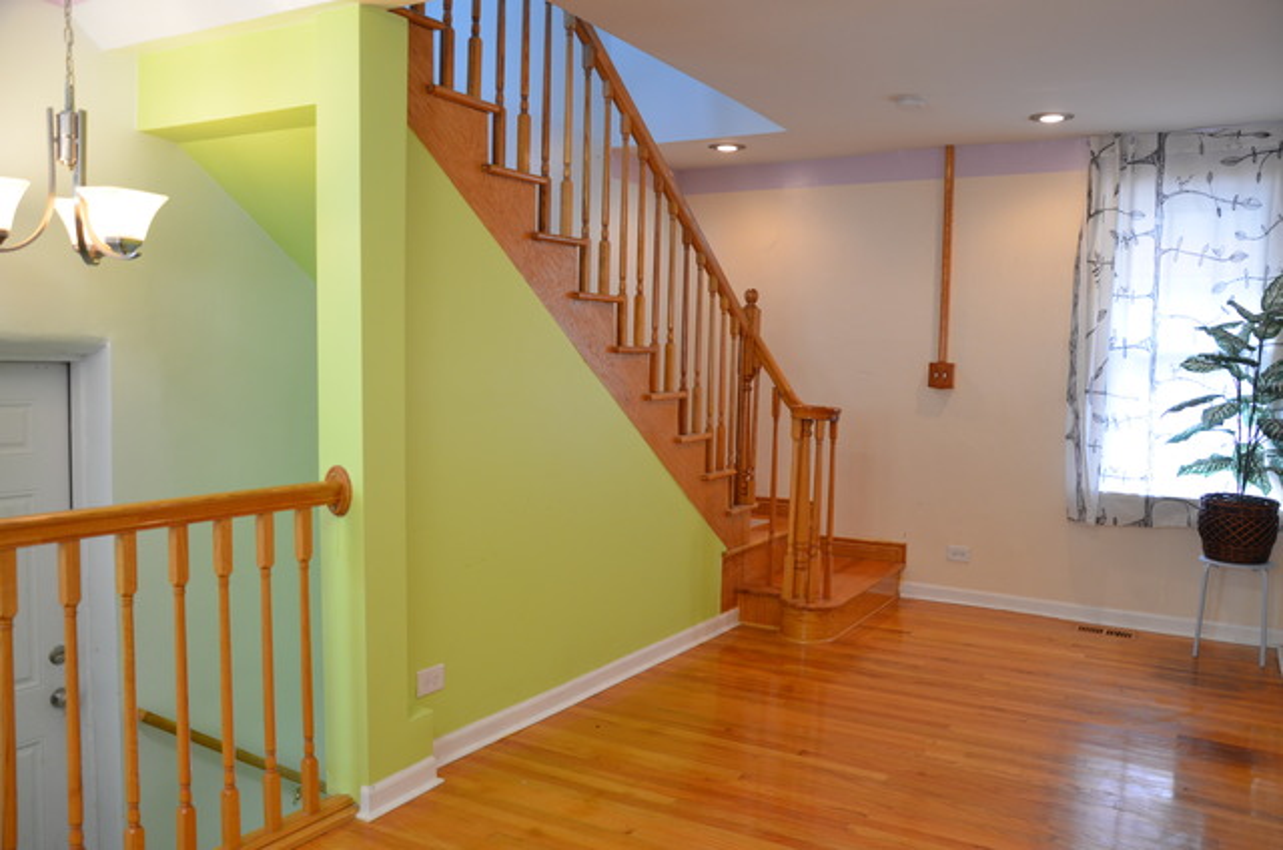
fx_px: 960
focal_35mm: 27
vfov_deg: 47.7
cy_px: 425
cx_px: 642
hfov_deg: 67.5
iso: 720
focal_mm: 18
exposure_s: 1/60
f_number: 4
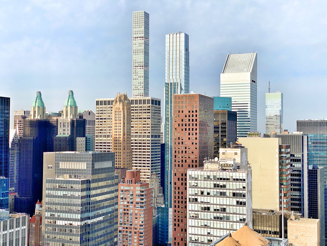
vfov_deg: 28.0
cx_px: 164
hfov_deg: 36.8
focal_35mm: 52
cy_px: 123
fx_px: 491
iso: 20
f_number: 2
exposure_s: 1/1142
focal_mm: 6
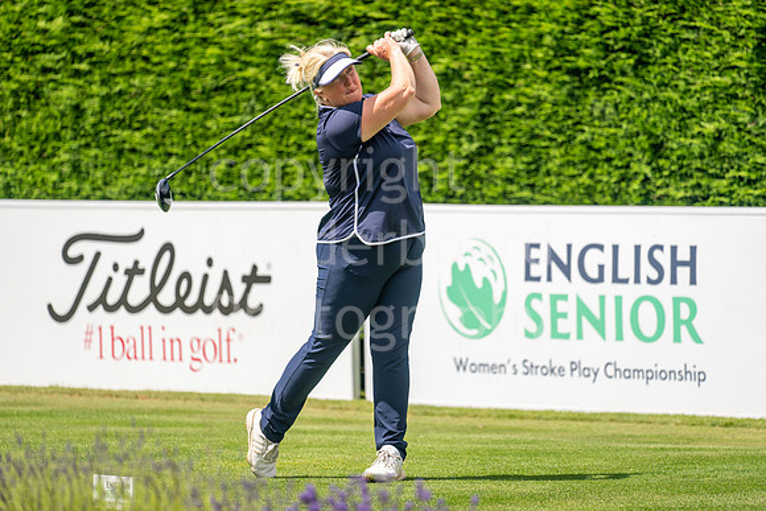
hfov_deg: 6.9
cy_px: 256
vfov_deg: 4.6
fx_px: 6385
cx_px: 383
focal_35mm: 300
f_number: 4
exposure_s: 1/1250
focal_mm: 300
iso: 200
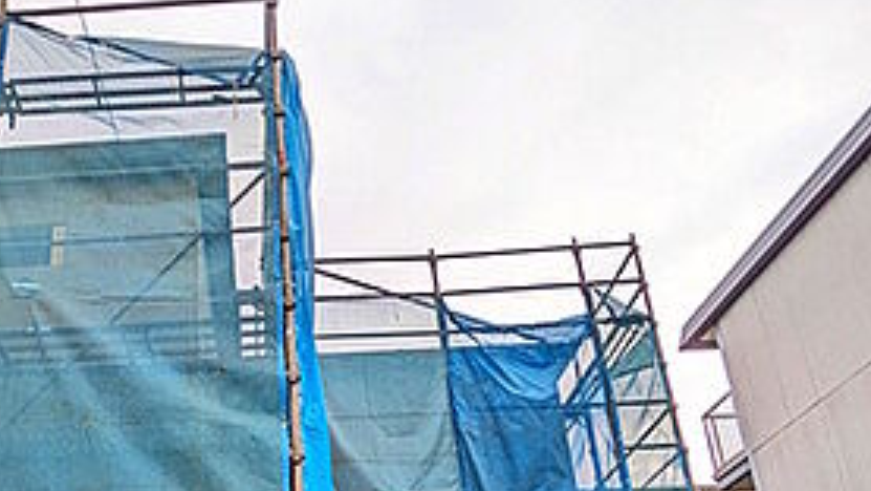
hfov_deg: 57.1
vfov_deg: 30.5
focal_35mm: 33
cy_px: 582
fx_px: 762
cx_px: 239
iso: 49
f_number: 2.2
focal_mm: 1.83
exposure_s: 1/617
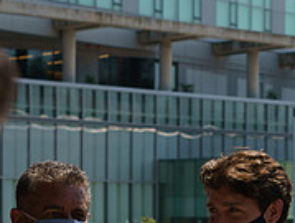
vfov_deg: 8.4
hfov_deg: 11.2
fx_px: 1494
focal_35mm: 175
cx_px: 236
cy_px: 283
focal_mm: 50
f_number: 5
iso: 100
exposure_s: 1/320
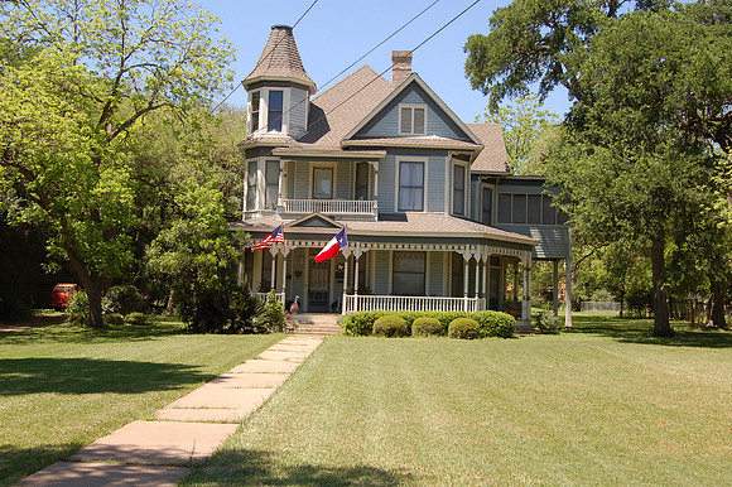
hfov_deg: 46.4
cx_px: 366
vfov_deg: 31.9
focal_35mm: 42
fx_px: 853
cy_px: 244
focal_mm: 28
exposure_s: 1/250
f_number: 8
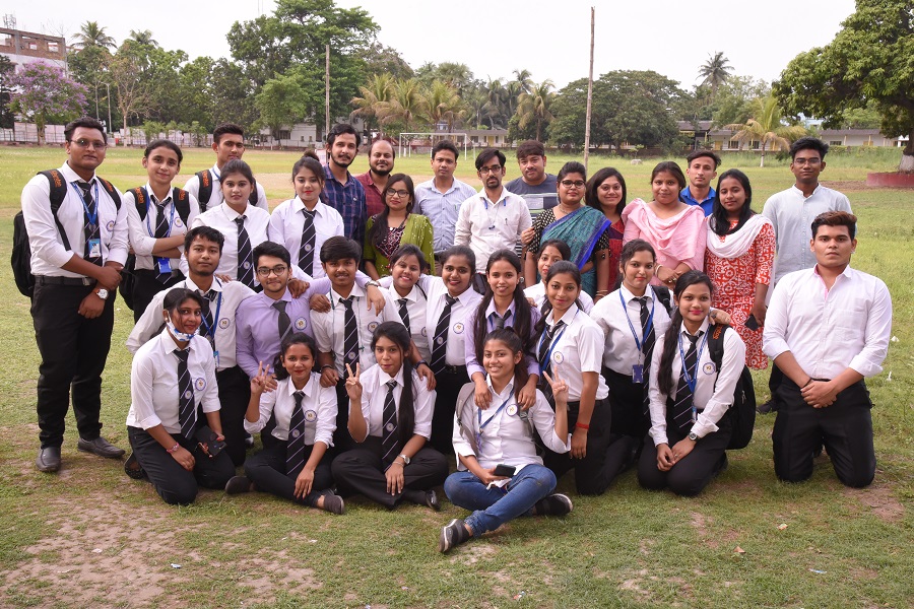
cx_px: 457
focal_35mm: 35
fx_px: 889
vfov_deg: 37.9
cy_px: 304
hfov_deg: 54.4
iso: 2000
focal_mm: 35
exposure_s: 1/200
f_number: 20
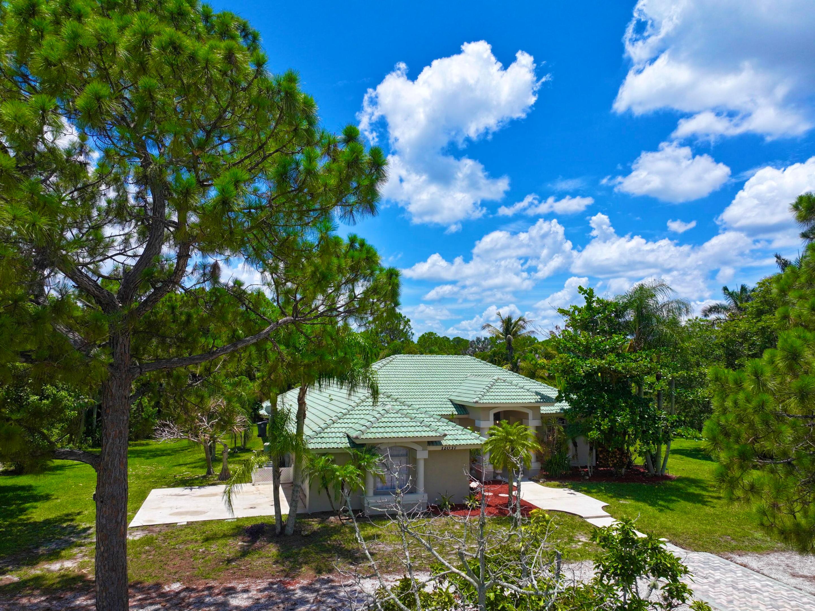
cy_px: 306
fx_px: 565
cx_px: 408
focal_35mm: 24
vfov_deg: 56.8
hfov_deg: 71.6
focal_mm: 12.29
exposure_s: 1/2500
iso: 110
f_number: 2.8
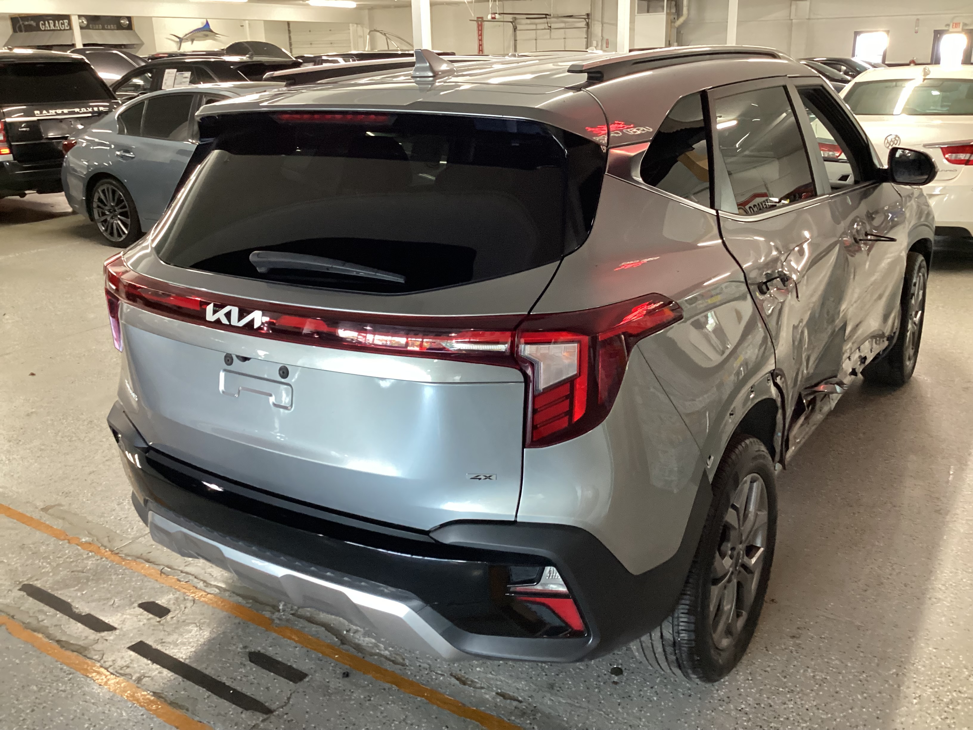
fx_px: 871
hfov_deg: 58.4
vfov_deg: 45.4
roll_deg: +1.3
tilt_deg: -21.3
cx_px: 486
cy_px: 365
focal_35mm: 31
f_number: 2.4
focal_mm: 3.3
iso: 320
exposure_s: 1/40
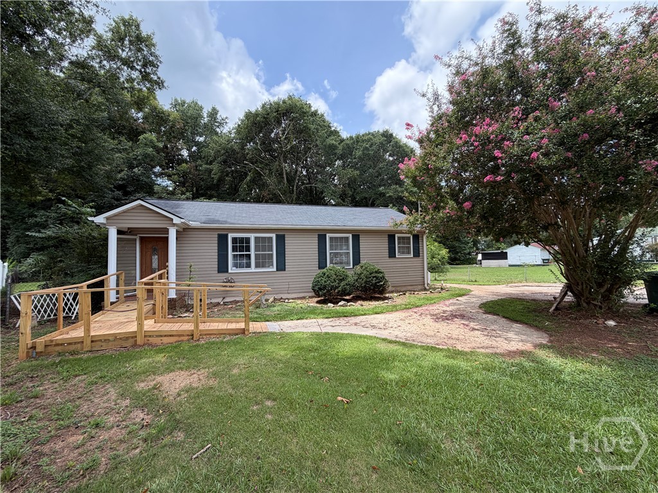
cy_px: 246
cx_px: 329
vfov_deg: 85.7
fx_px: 266
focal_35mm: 14
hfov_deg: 102.1
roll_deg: +1.6
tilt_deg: +2.0
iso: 40
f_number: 2.2
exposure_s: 1/502
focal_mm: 2.22
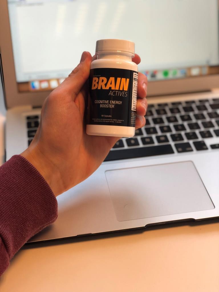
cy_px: 146
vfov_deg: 36.8
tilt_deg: -38.4
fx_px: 439
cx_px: 110
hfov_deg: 28.0
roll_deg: +0.0
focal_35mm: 52
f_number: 2.4
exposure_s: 1/50
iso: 32
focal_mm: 6
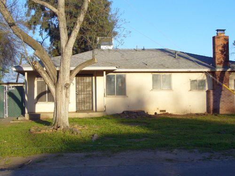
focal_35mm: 54
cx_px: 118
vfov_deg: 27.0
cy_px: 88
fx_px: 367
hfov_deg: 35.5
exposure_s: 1/160
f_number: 6.2
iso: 80
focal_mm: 8.9
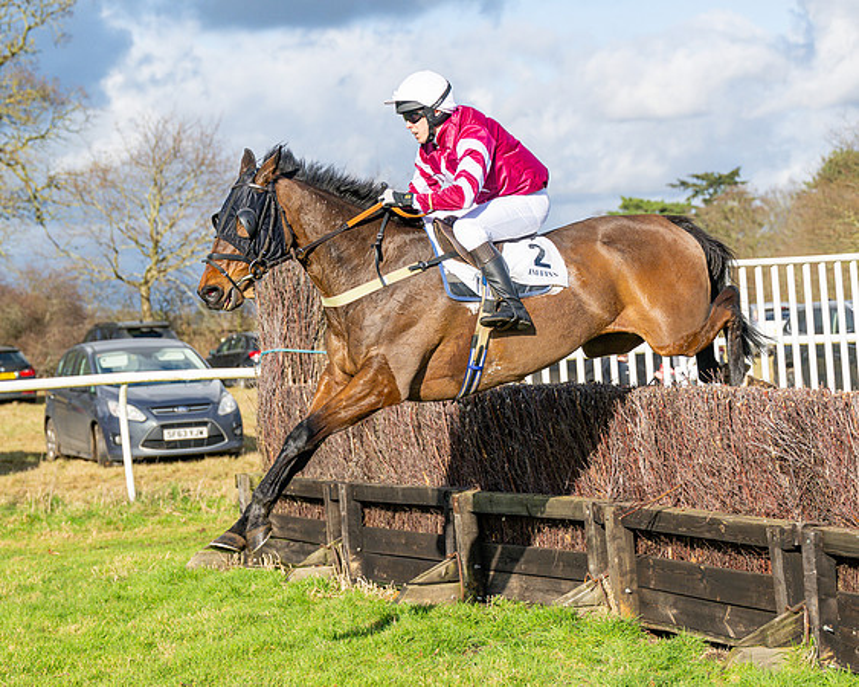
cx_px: 508
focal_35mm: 106
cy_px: 388
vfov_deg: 14.5
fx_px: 2699
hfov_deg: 18.1
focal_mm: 70
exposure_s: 1/2500
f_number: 4
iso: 200
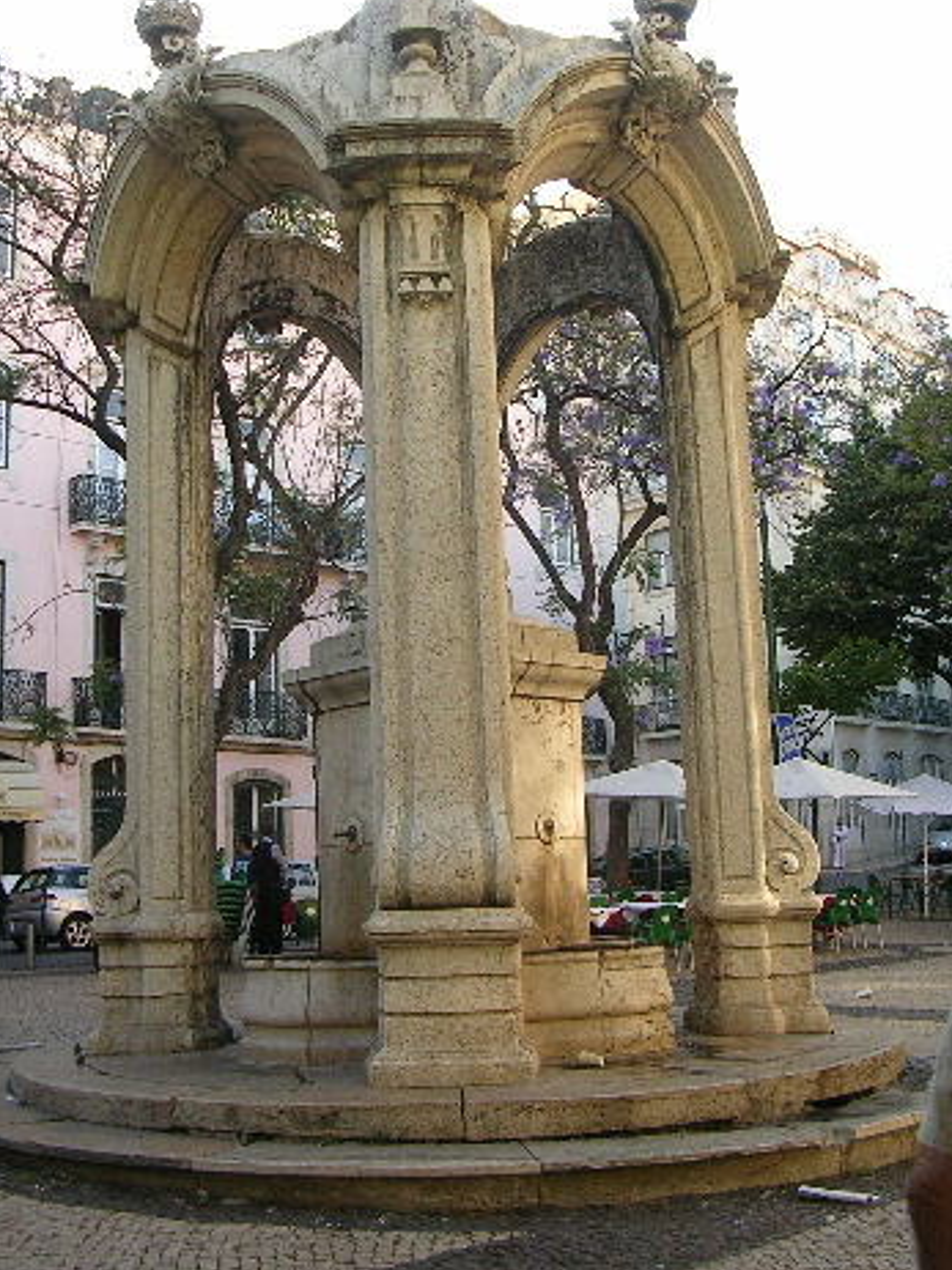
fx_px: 1541
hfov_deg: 34.3
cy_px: 595
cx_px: 475
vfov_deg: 44.8
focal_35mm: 42
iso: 50
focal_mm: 5.8
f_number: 2.8
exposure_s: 1/140
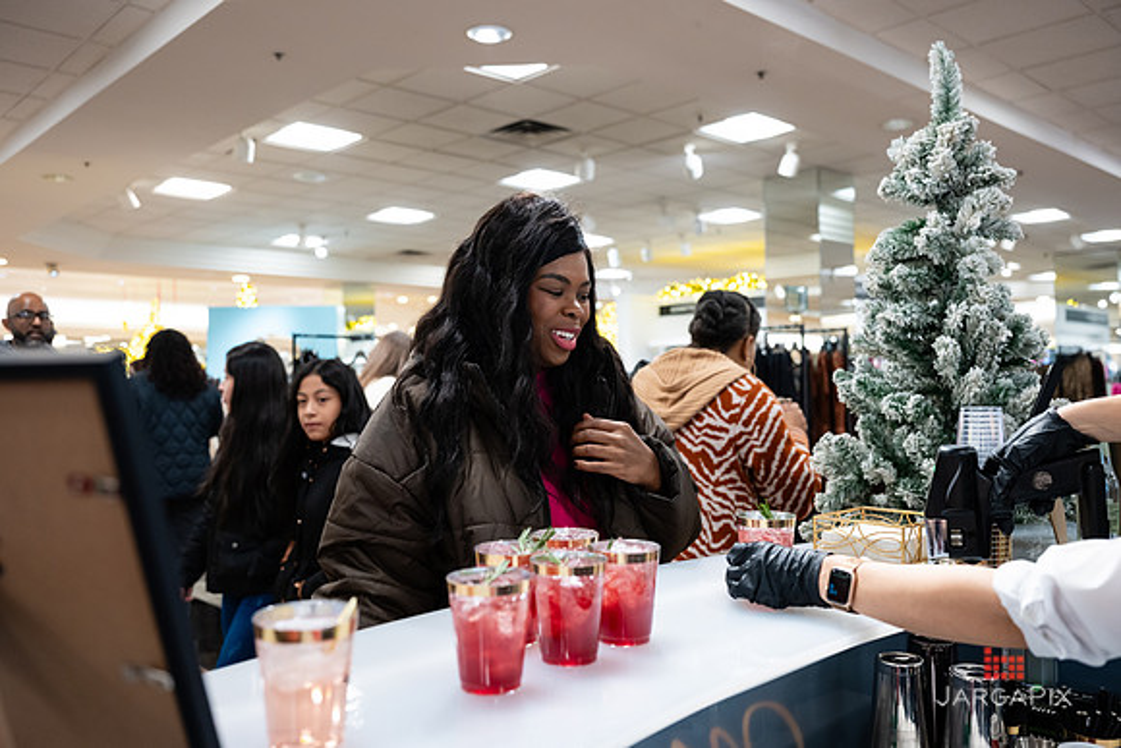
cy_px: 374
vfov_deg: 43.8
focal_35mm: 30
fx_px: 931
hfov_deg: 62.1
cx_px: 560
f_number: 3.2
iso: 1000
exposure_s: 1/125
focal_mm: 29.5
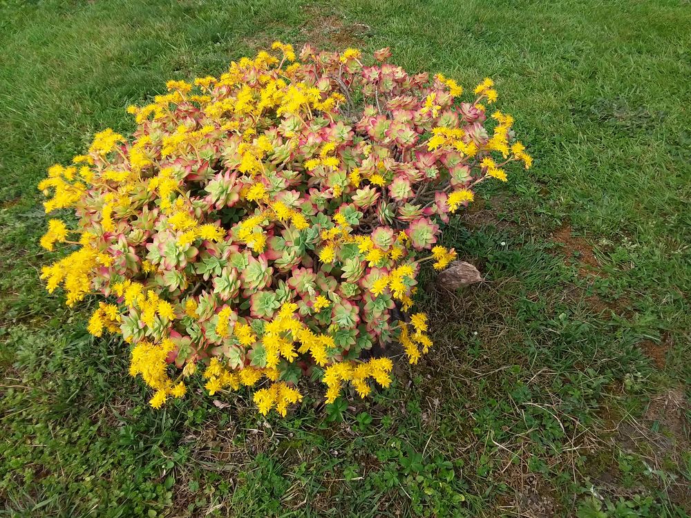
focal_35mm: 28
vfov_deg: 49.7
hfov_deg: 63.4
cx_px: 346
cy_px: 259
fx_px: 559
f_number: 1.9
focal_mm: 2.91
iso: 40
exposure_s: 1/704
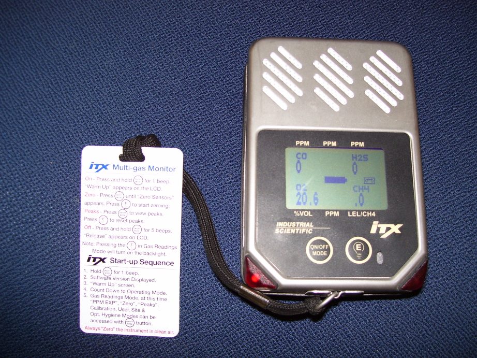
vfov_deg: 39.6
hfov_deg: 51.4
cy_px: 179
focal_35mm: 36
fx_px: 496
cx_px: 238
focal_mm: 6
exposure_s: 1/60
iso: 80
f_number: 2.7
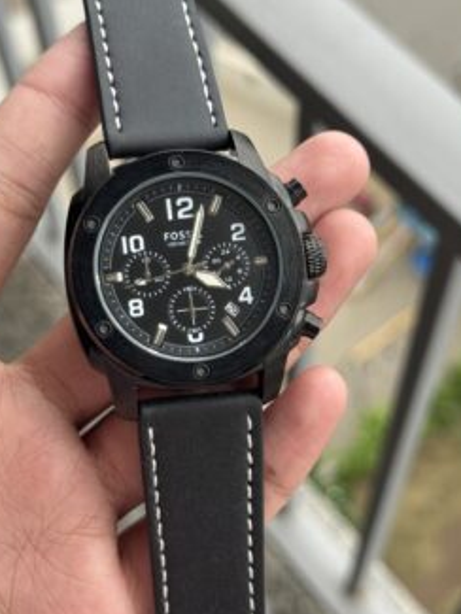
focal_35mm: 59
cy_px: 333
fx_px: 1047
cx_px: 196
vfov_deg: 32.7
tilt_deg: -61.3
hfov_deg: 24.8
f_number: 1.78
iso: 50
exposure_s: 1/218
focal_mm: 6.76
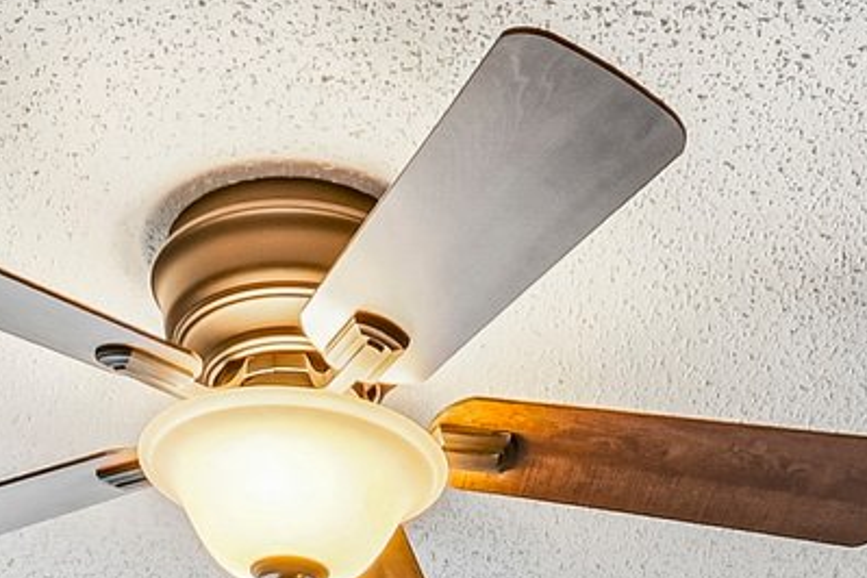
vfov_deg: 13.3
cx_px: 402
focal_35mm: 77
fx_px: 1854
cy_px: 1379
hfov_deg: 26.3
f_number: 6.3
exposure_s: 1/160
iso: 400
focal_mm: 10
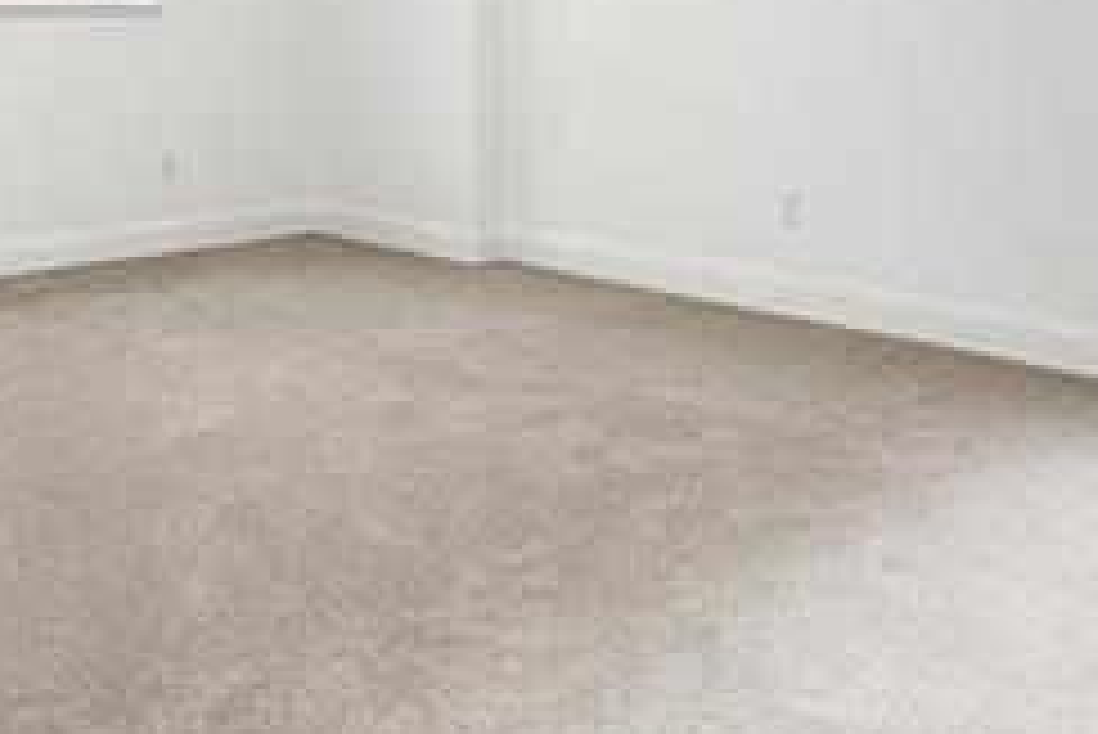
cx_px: 162
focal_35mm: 42
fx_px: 1282
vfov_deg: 29.7
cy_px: -7
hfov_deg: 43.3
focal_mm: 16
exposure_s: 2
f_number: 8
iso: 200
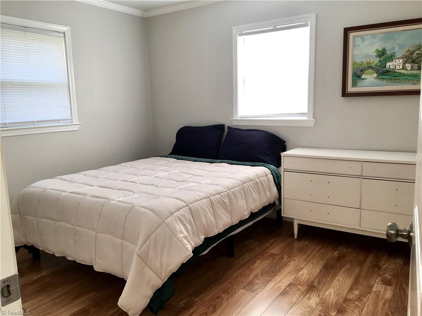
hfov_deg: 61.7
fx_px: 354
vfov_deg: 48.2
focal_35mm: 29
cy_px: 158
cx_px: 211
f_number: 2.2
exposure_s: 1/60
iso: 40
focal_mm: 4.15
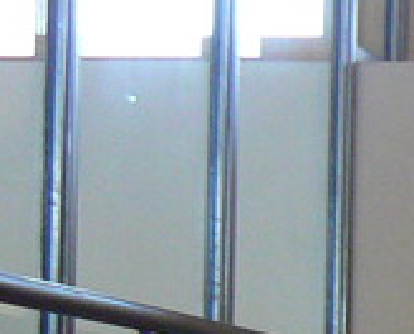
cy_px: 582
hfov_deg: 7.5
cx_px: 1193
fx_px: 2800
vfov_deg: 6.7
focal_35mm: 228
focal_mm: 6
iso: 200
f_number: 2.8
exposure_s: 1/20
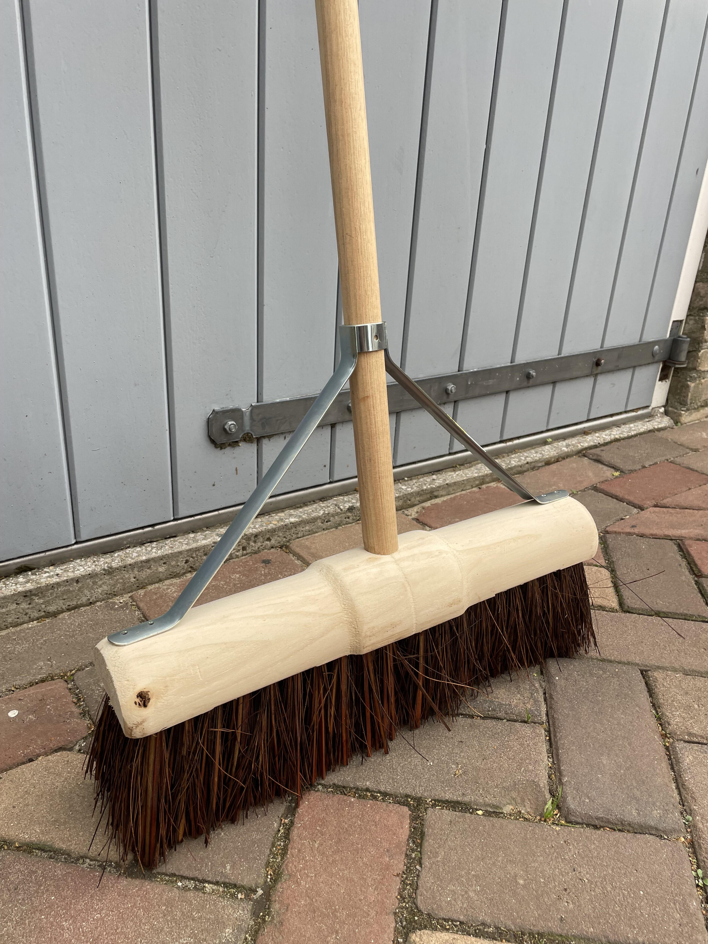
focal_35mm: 26
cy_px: 472
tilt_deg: -22.4
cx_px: 354
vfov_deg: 67.3
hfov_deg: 53.1
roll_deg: -3.0
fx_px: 709
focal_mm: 4.2
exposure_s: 1/248
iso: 32
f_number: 1.6
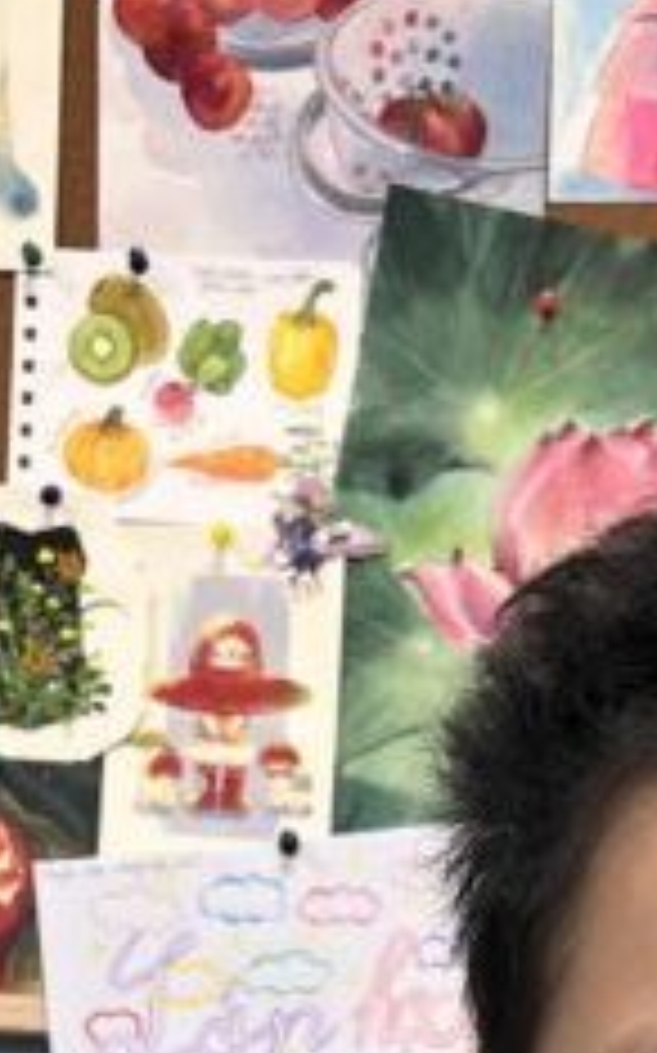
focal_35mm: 118
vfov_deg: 15.0
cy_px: 1971
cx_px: 450
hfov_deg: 11.1
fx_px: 3385
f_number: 1.6
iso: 64
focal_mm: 5.1
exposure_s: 1/100
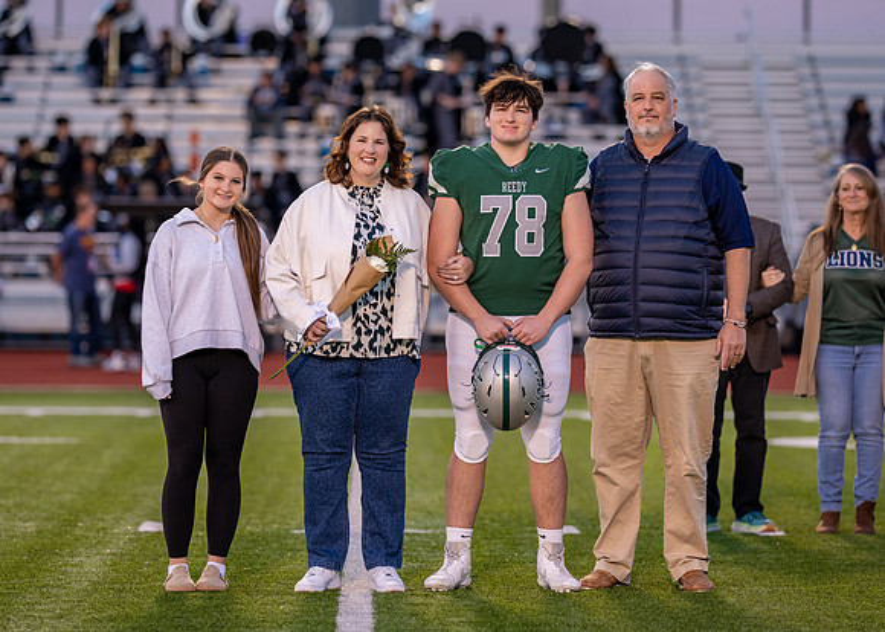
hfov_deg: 10.6
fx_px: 4785
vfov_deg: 7.6
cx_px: 438
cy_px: 295
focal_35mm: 190
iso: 500
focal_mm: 135
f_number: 2.2
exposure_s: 1/640
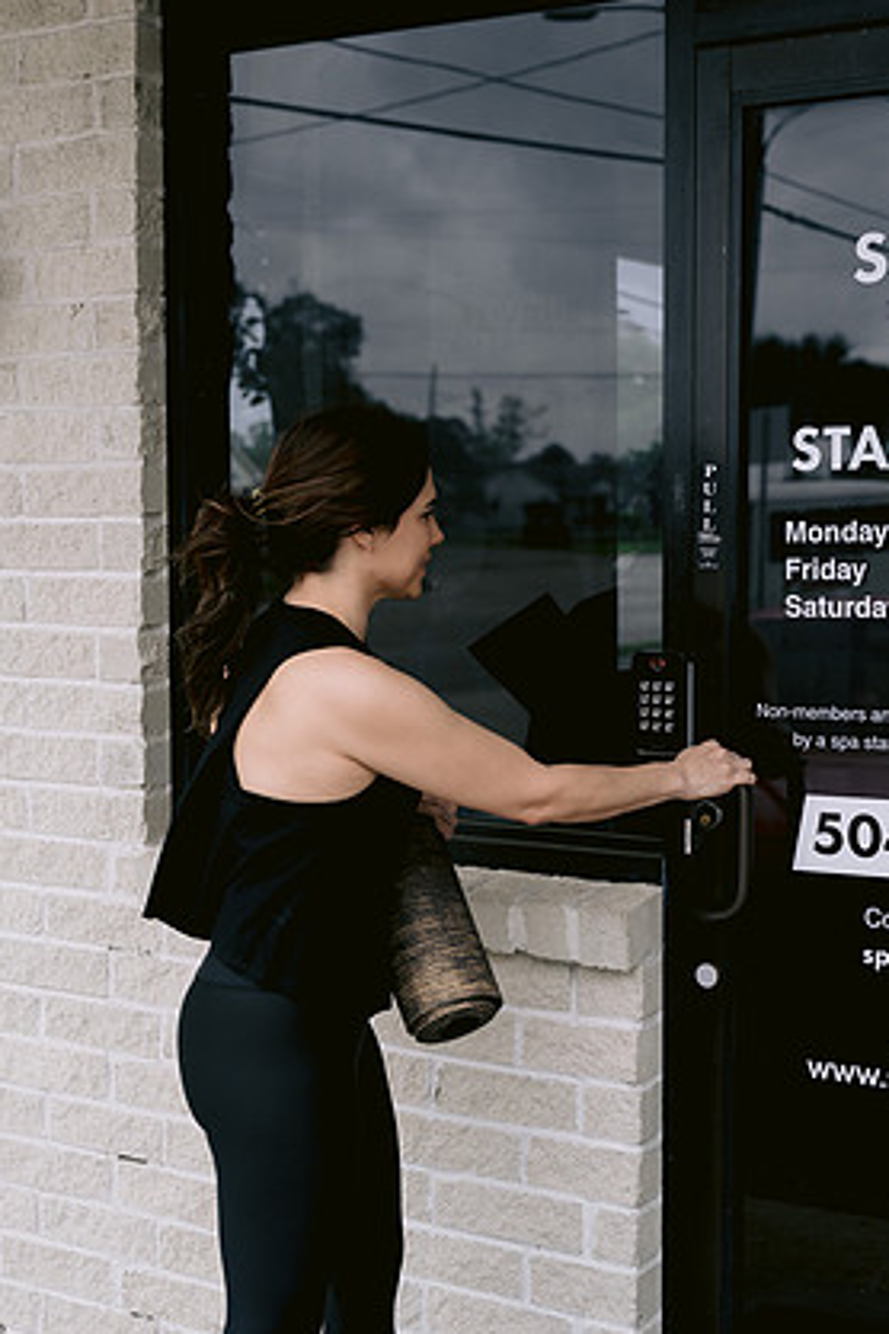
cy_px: 656
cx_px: 444
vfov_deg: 36.9
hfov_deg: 25.1
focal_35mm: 54
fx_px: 2000
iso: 160
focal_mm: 50
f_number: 4
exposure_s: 1/500
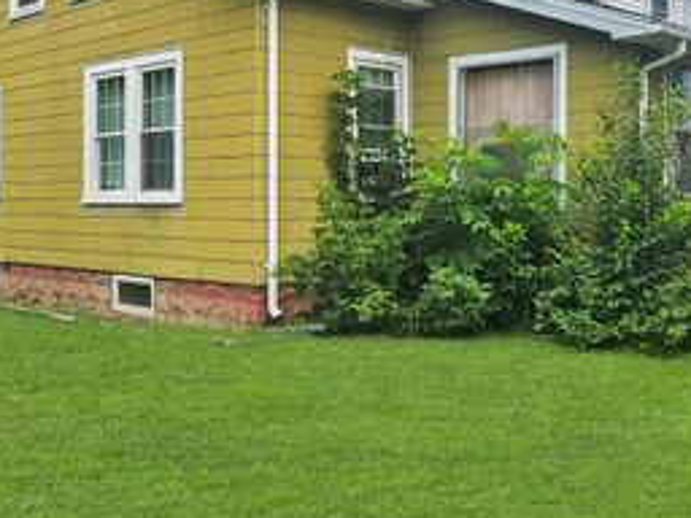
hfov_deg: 42.1
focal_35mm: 45
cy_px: 82
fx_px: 898
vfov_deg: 31.1
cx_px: 321
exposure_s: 1/1000
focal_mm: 5.4
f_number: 1.8
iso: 25
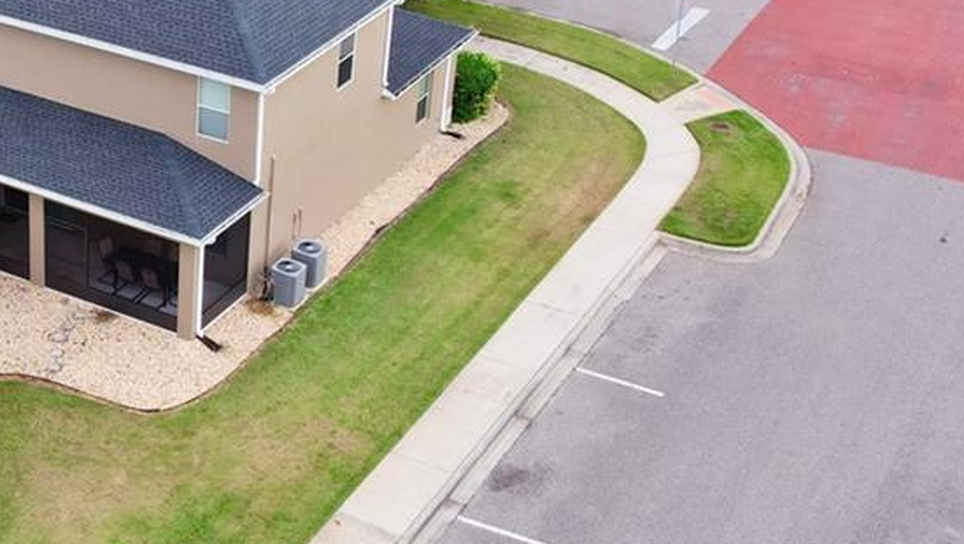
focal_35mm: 67
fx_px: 1713
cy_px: 239
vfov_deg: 18.0
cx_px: 79
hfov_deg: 30.0
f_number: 2.8
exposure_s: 1/400
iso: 400
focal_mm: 8.38
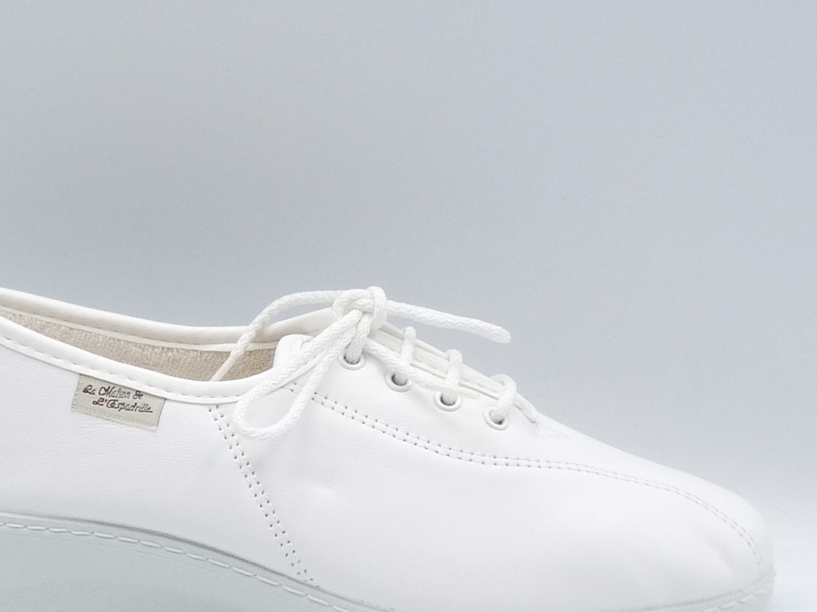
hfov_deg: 23.2
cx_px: 259
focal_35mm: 84
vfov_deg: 17.5
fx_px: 1982
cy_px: 447
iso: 100
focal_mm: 5.8
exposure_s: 1/200
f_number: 5.6
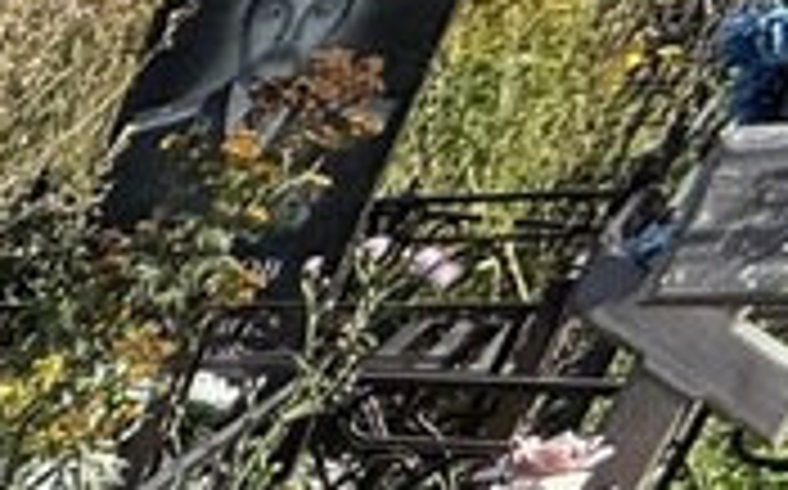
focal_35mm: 87
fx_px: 1867
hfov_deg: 12.1
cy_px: 1371
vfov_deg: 11.0
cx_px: -1490
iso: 50
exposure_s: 1/686
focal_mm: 2.22
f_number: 2.2
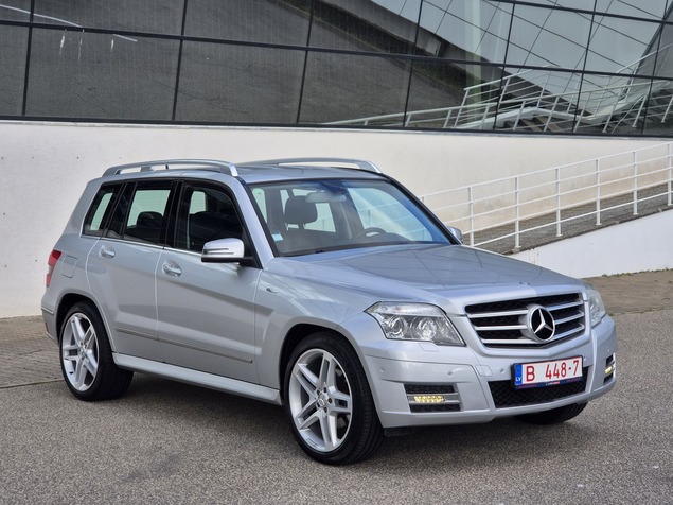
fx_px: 1341
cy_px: 252
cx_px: 336
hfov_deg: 28.2
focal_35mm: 69
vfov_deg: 21.3
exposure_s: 1/325
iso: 25
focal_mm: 7
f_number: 2.4
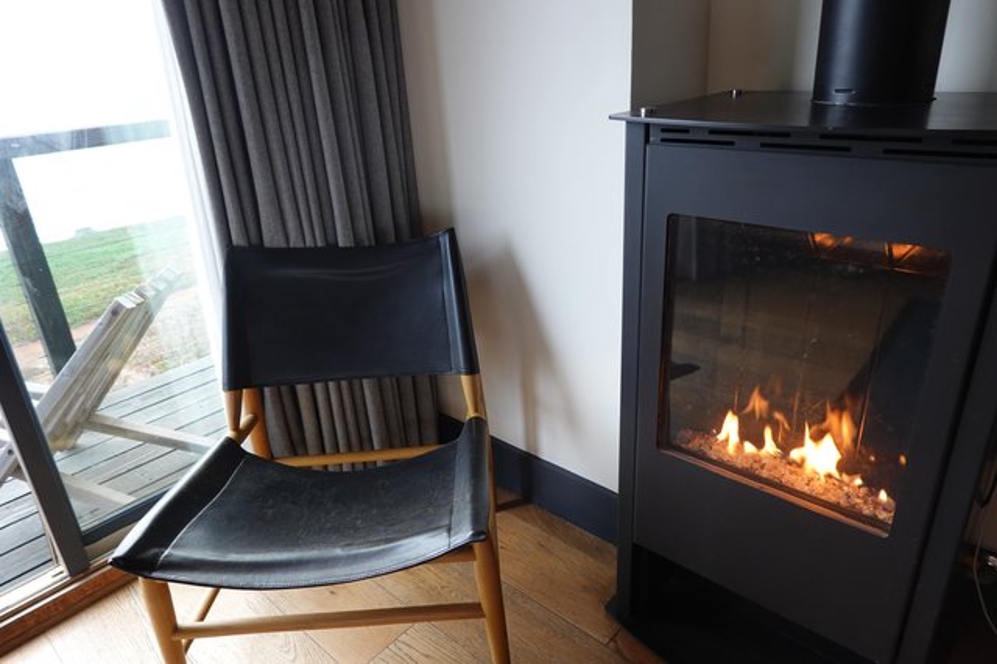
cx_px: 498
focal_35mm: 24
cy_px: 332
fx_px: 664
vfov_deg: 53.1
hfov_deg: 73.8
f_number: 2.8
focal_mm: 9
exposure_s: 1/30
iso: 250
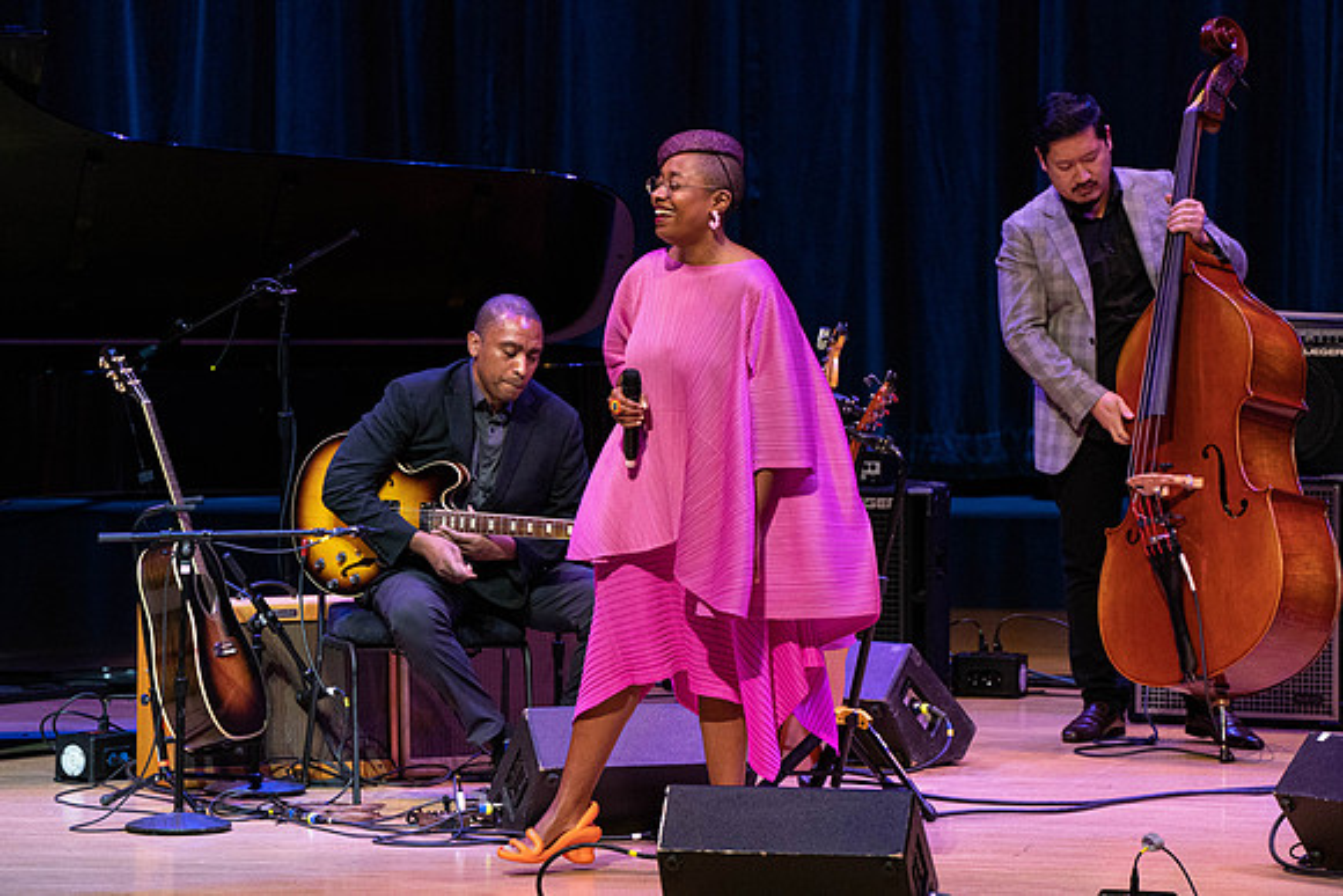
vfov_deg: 4.2
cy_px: 448
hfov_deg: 6.2
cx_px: 672
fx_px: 12313
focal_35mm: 330
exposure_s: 1/320
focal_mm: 330
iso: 4000
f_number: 9
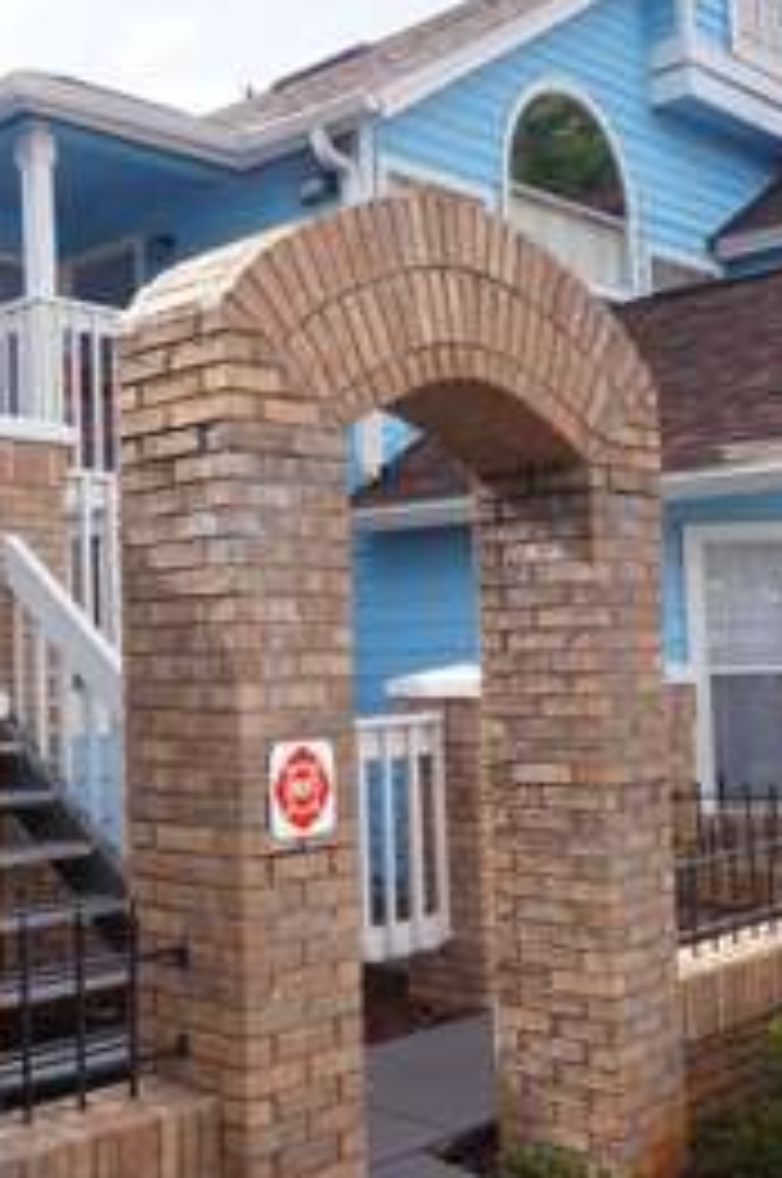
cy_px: 564
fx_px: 1437
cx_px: 49
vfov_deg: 44.5
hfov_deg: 29.0
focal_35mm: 44
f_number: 10
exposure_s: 1/60
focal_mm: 16
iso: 100
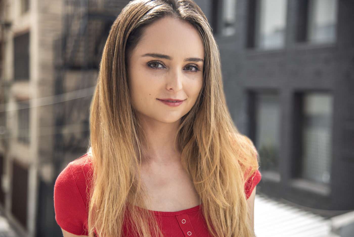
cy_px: 118
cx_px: 177
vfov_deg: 19.5
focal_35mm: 70
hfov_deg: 28.8
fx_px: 689
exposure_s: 1/100
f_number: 4
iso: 50
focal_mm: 70
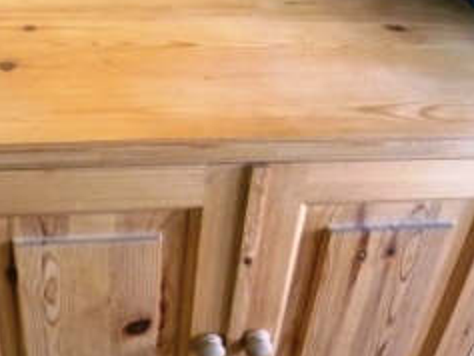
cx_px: 204
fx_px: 726
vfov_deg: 26.9
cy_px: 296
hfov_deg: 36.1
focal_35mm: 53
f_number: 2.8
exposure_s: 1/20
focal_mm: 5
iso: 400
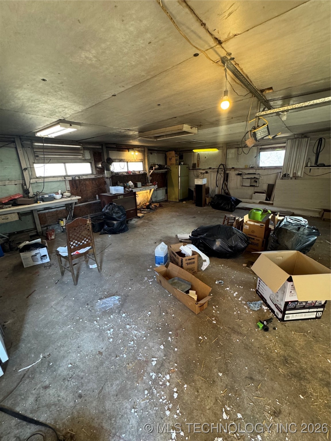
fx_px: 178
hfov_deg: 85.7
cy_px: 220
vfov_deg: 102.1
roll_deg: +1.7
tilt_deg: -17.7
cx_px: 166
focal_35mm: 14
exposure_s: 1/60
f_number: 2.2
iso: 250
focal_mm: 2.22
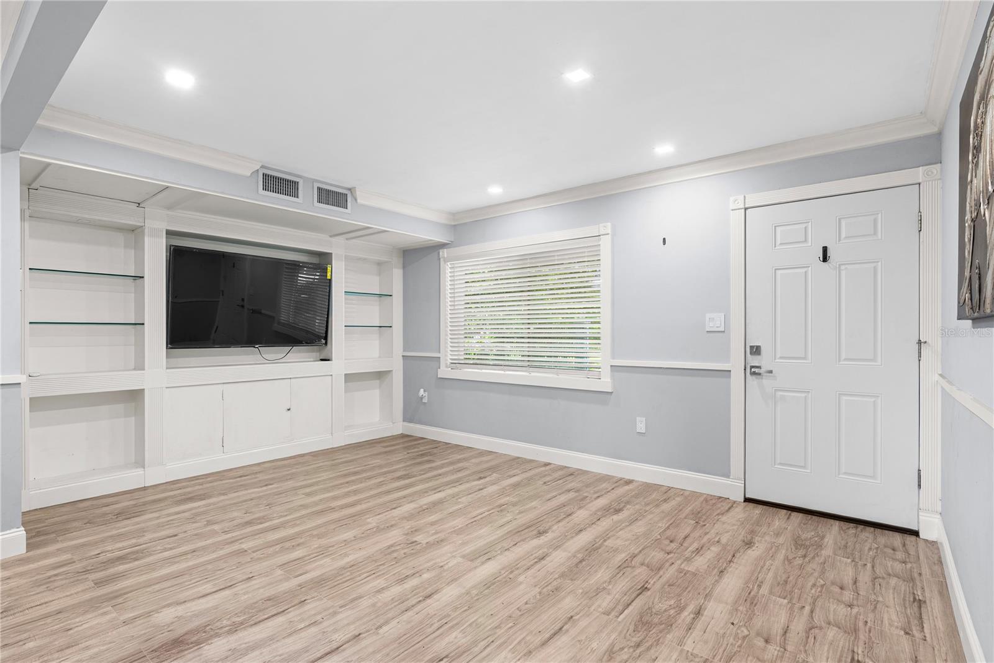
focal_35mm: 17
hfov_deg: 93.3
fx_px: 470
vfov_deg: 70.5
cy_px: 332
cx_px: 497
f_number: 9
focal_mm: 17
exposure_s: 1/4
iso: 200
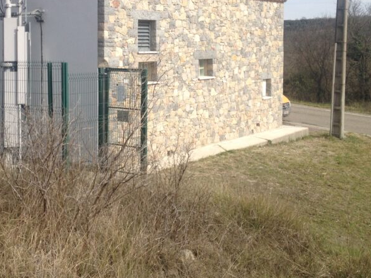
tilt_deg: -2.9
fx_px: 654
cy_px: 62
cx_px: 138
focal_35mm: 61
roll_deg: +1.7
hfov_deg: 31.5
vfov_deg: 23.7
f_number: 2.4
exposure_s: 1/1534
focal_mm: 4.28
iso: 50
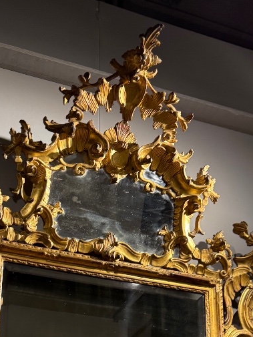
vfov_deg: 29.9
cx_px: 95
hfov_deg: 25.6
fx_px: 555
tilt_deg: +15.7
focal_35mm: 57
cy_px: 381
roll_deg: -1.3
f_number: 1.78
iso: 200
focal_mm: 6.76
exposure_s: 1/100
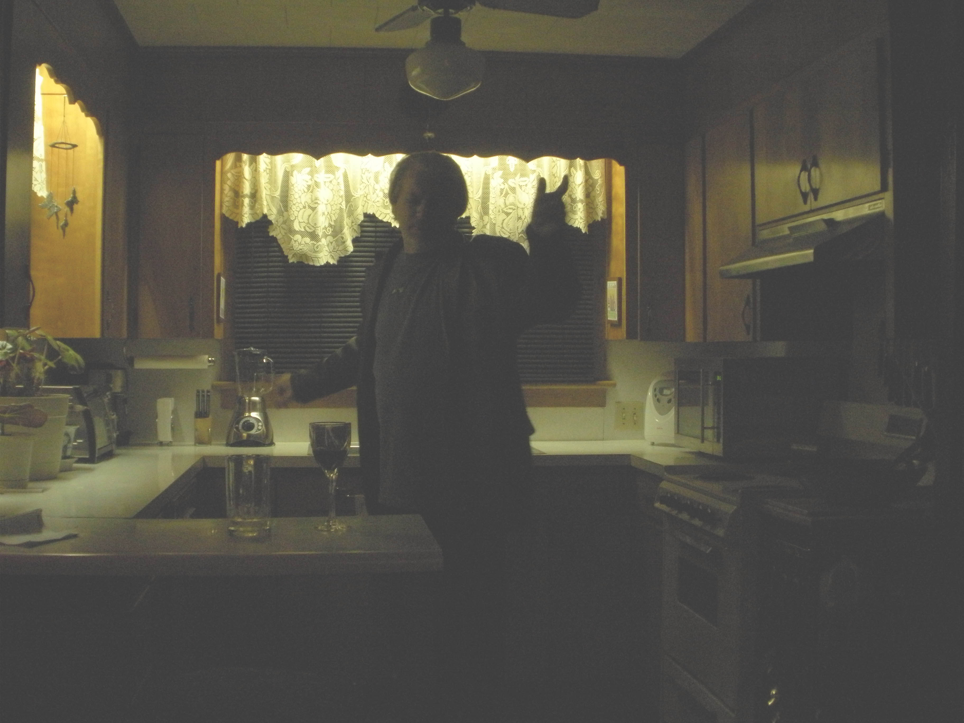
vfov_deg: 32.9
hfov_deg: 42.9
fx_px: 1225
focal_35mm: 44
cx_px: 482
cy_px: 362
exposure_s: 1/18.5
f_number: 4
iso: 400
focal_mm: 7.7
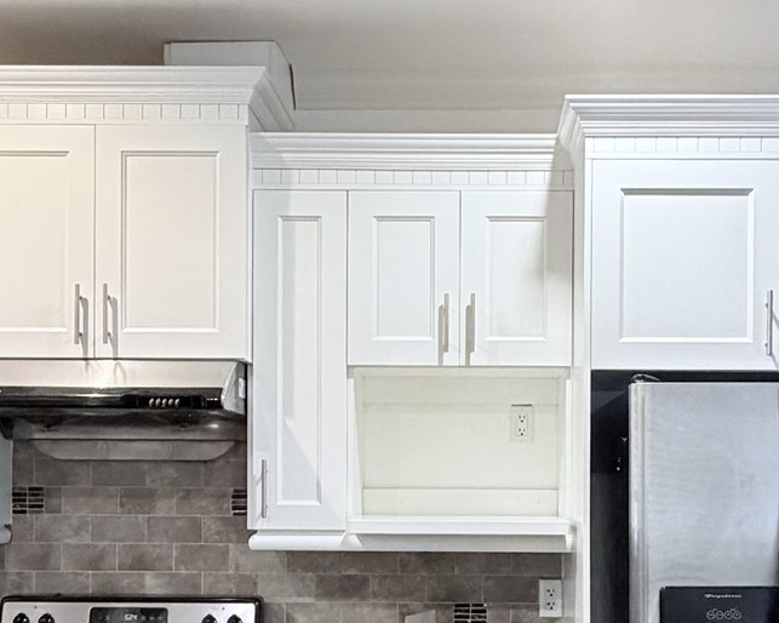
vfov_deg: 30.1
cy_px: 492
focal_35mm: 49
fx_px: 1129
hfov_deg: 37.9
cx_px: 464
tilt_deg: -0.5
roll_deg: -0.5
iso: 500
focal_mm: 2.22
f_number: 2.2
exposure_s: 1/60
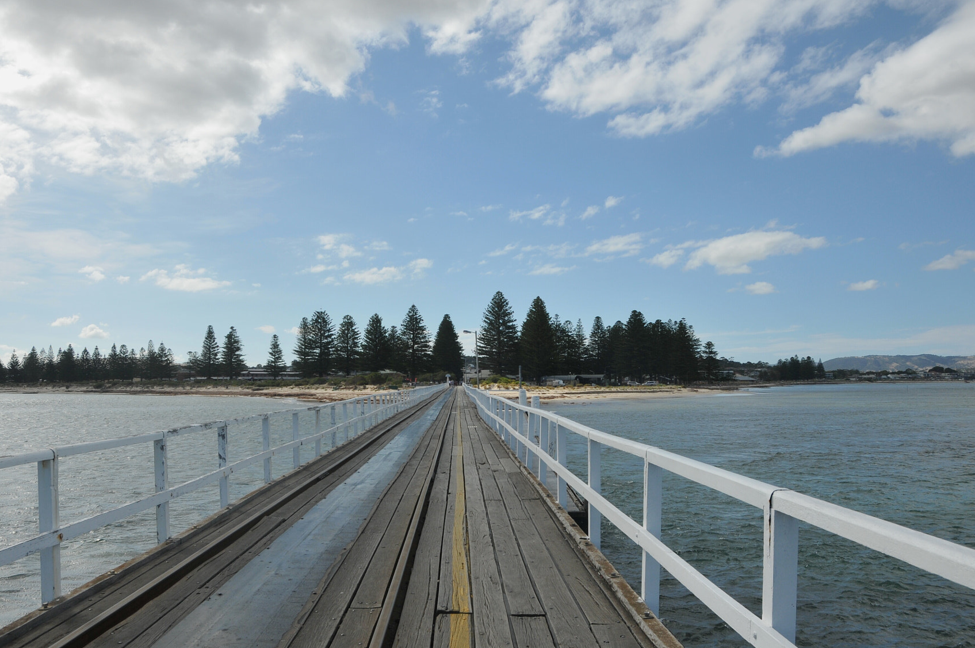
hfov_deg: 63.6
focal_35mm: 29
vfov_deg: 44.8
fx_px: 785
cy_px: 356
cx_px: 439
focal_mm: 16
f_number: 8
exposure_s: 1/1000
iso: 200
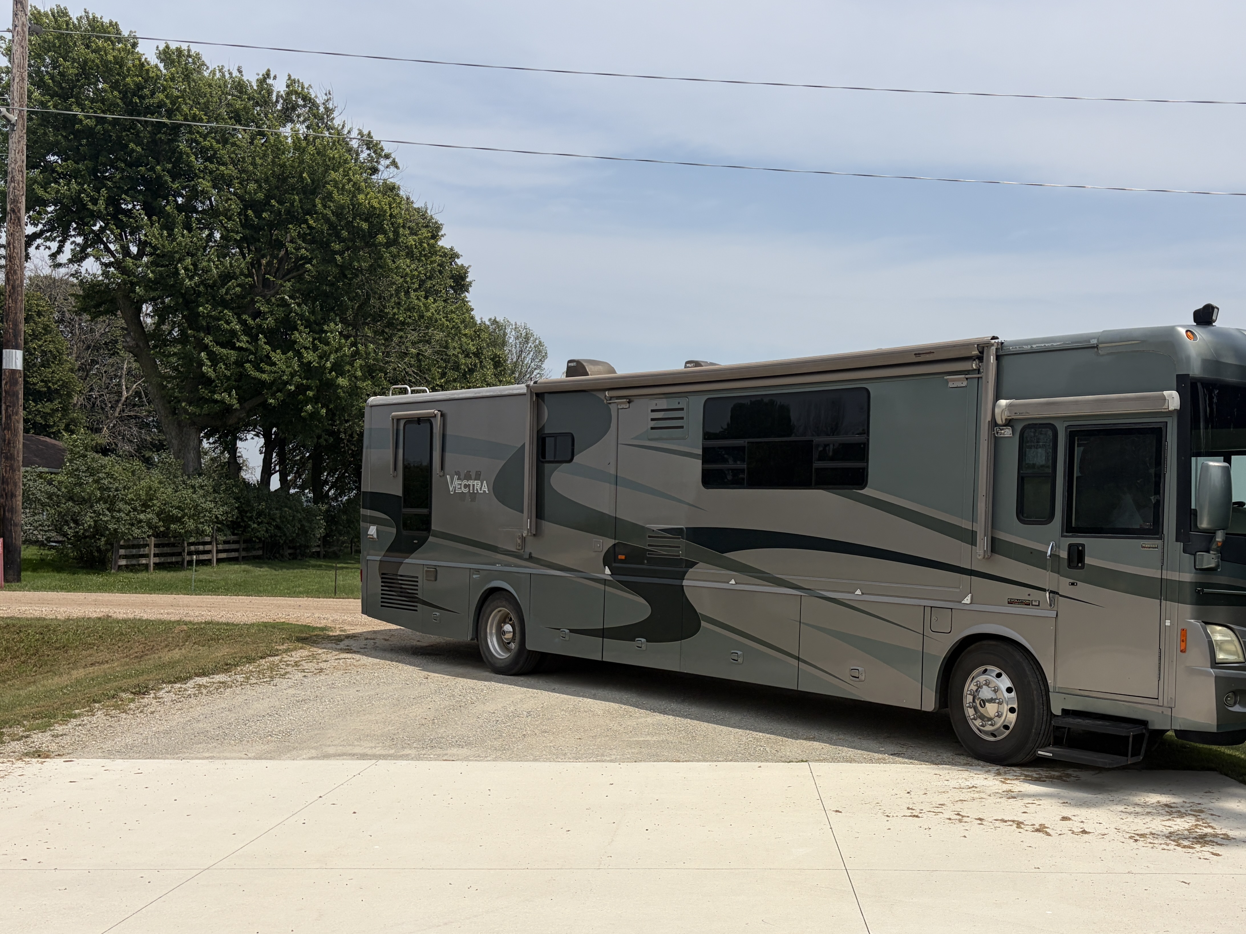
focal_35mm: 34
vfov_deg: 41.7
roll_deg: -1.9
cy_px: 544
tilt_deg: -0.8
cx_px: 796
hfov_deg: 53.2
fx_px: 1224
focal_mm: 5.96
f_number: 1.6
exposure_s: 1/8850
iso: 50
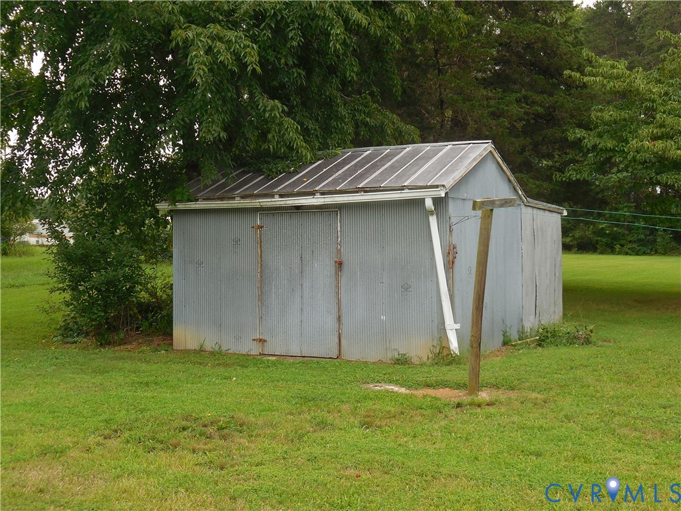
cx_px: 340
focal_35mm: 44
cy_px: 256
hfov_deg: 42.9
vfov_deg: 32.9
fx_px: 866
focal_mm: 7.9
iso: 125
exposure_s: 1/100
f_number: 4.7
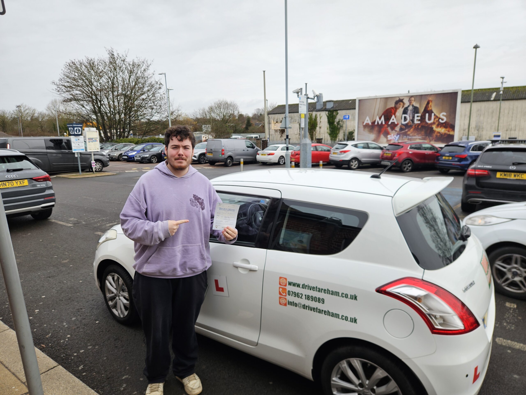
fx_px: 349
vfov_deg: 58.9
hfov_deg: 73.9
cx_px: 263
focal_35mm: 23
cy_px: 198
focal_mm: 5.4
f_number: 1.8
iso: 25
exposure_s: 1/186
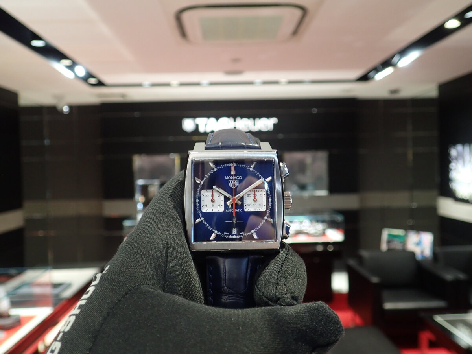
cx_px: 236
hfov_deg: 60.0
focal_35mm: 30
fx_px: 409
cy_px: 177
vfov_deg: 46.8
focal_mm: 5.5
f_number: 2.3
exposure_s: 1/30
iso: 250
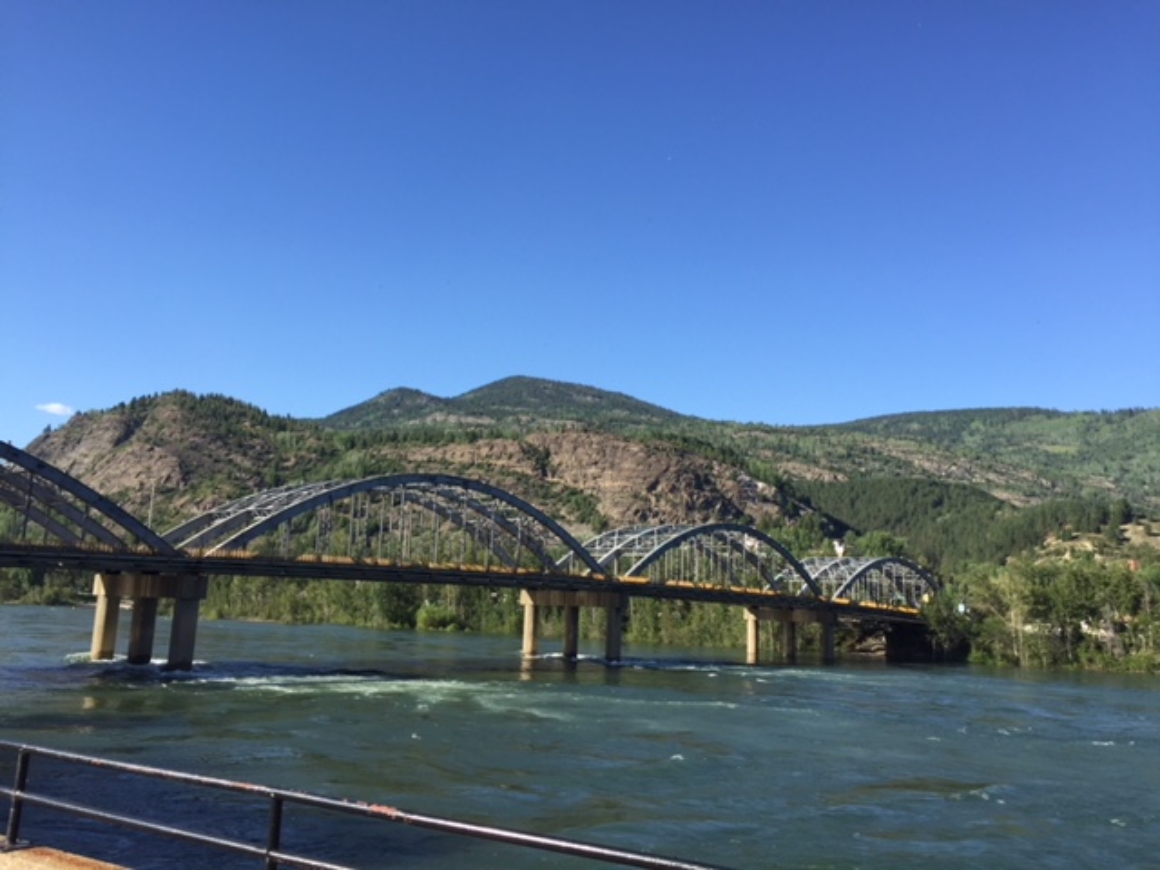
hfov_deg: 61.7
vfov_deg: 48.2
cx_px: 580
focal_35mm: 29
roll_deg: -1.5
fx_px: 972
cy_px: 435
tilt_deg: +9.6
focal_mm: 4.15
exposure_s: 1/1068
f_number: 2.2
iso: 32
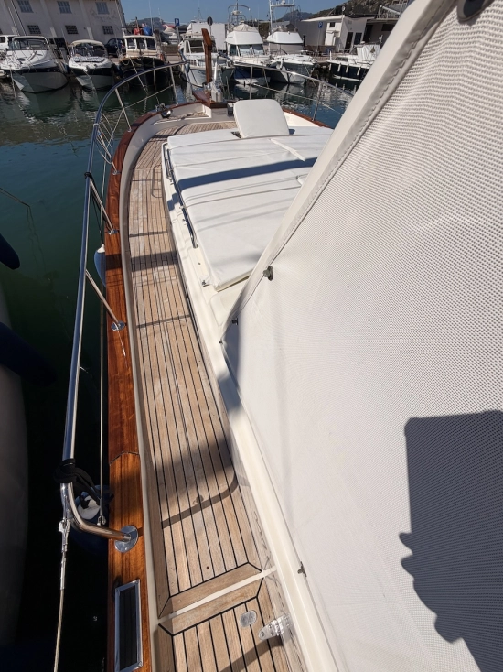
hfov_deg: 85.6
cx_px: 252
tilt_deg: -47.9
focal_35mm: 14
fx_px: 271
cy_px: 336
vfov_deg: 102.1
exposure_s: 1/3289
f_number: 2.2
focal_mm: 2.22
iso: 20
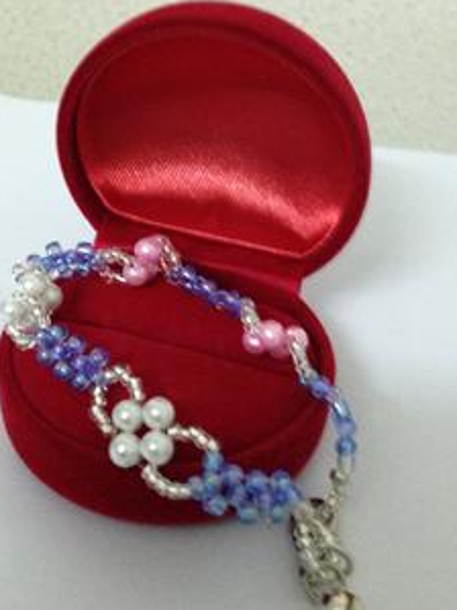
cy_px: 222
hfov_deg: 27.5
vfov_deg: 35.9
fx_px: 934
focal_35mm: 53
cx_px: 216
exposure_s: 1/17
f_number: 2.4
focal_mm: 4.13
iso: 400
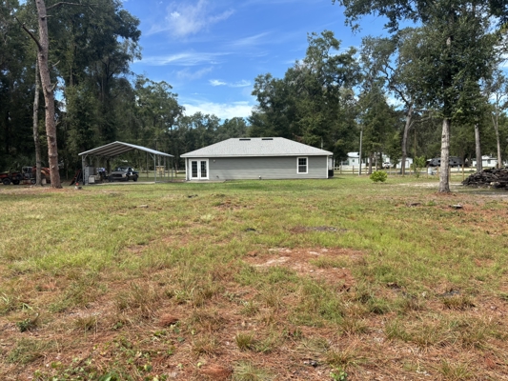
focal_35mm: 26
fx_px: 382
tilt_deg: -3.3
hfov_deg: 67.3
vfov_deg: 53.1
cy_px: 190
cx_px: 254
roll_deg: +0.8
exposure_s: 1/1344
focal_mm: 5.96
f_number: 1.6
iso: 50
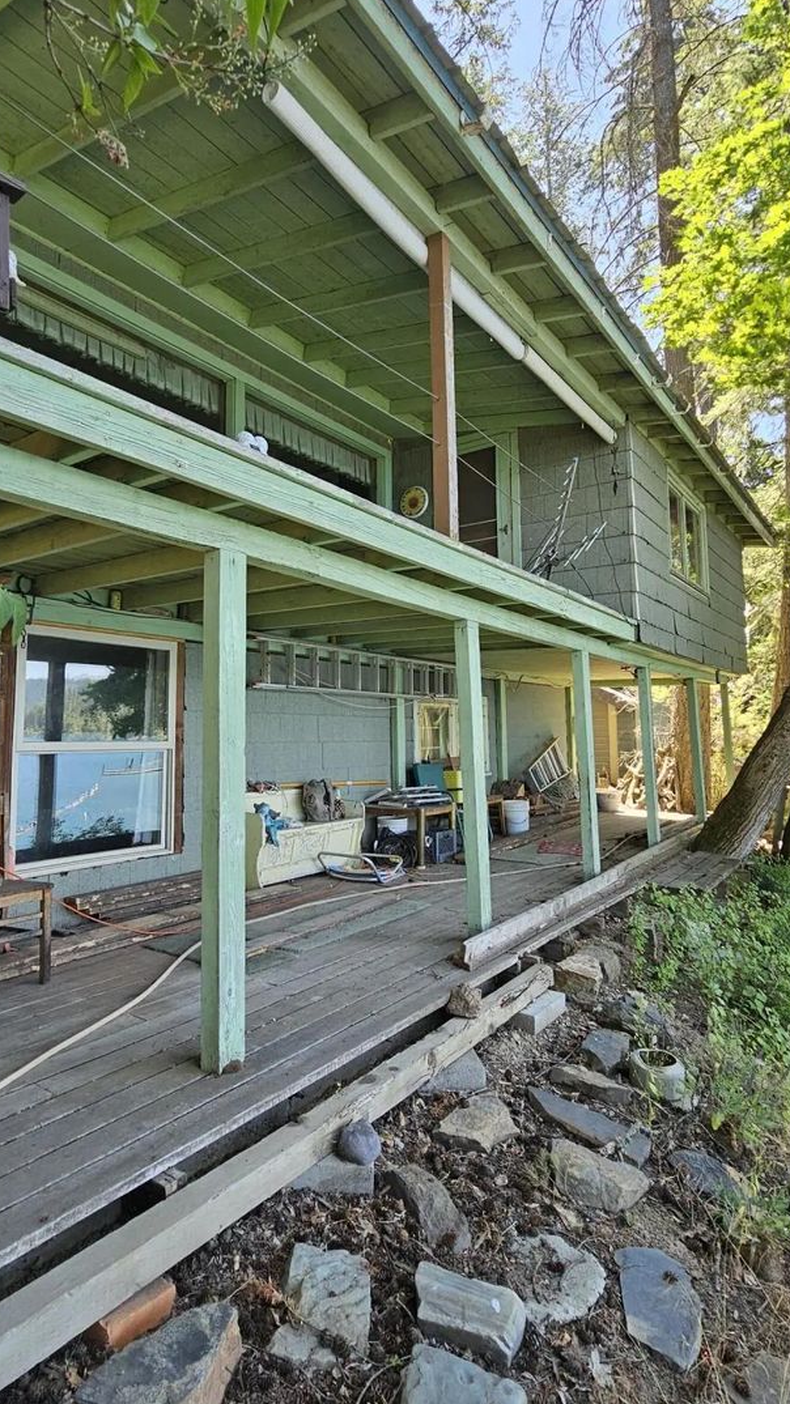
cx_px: 365
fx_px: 670
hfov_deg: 60.9
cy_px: 666
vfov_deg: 92.6
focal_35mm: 18
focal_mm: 2.2
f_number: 2.2
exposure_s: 1/125
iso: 50
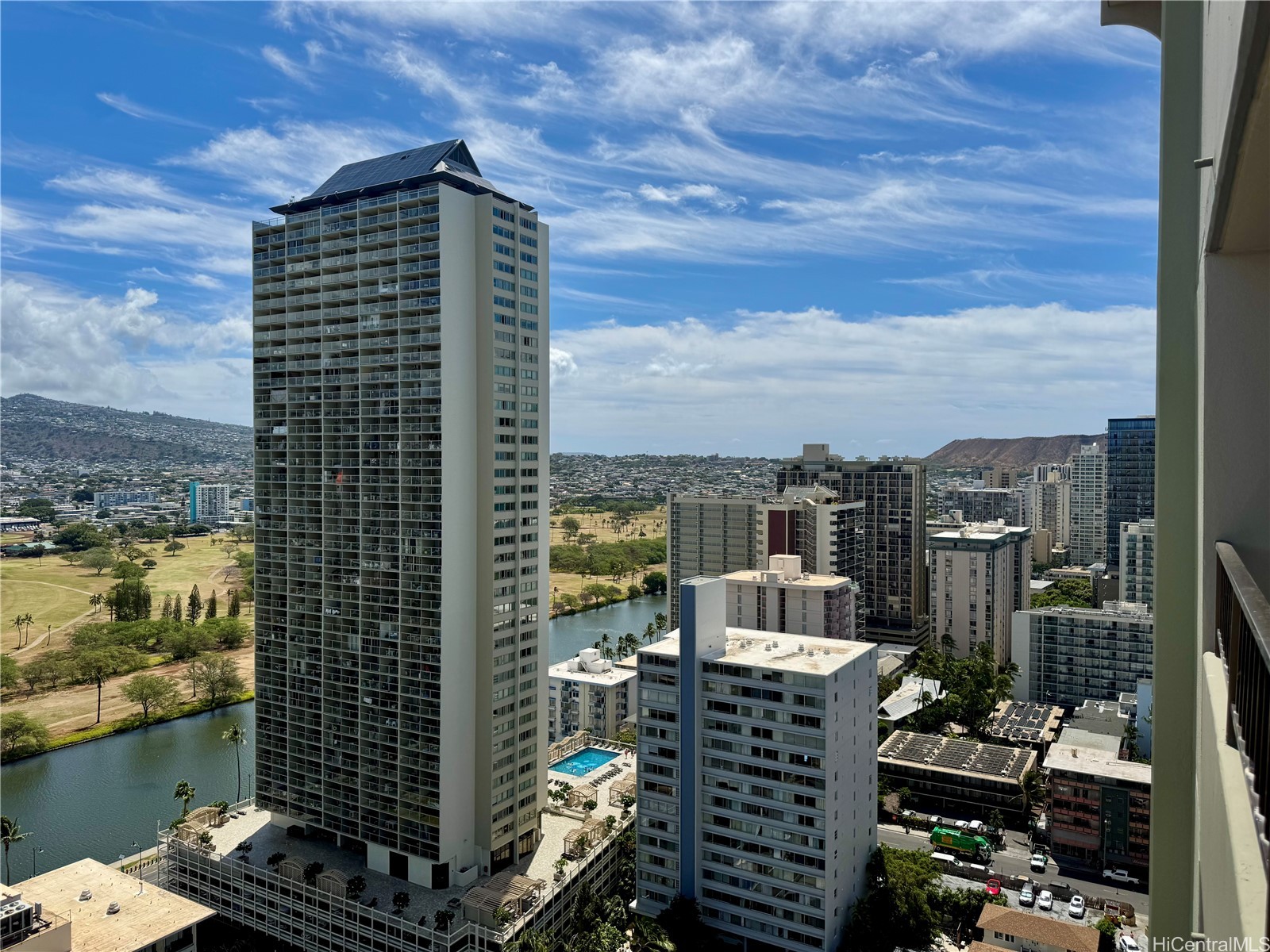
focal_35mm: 24
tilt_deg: -1.0
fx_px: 881
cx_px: 635
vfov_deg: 56.8
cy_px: 476
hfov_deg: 71.6
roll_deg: -0.7
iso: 80
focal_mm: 6.76
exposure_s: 1/7937
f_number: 1.78
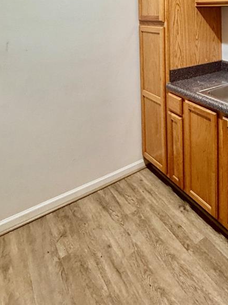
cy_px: 33
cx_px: 218
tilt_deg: -3.2
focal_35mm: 29
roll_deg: +1.9
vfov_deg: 54.1
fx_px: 255
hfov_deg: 42.8
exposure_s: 1/60
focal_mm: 2.22
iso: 320
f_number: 2.2
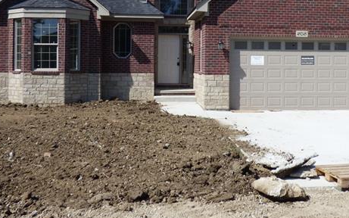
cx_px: 207
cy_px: 59
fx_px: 476
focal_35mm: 50
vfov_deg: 25.6
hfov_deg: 40.2
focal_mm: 5.97
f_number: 3.4
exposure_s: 1/1300
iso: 100
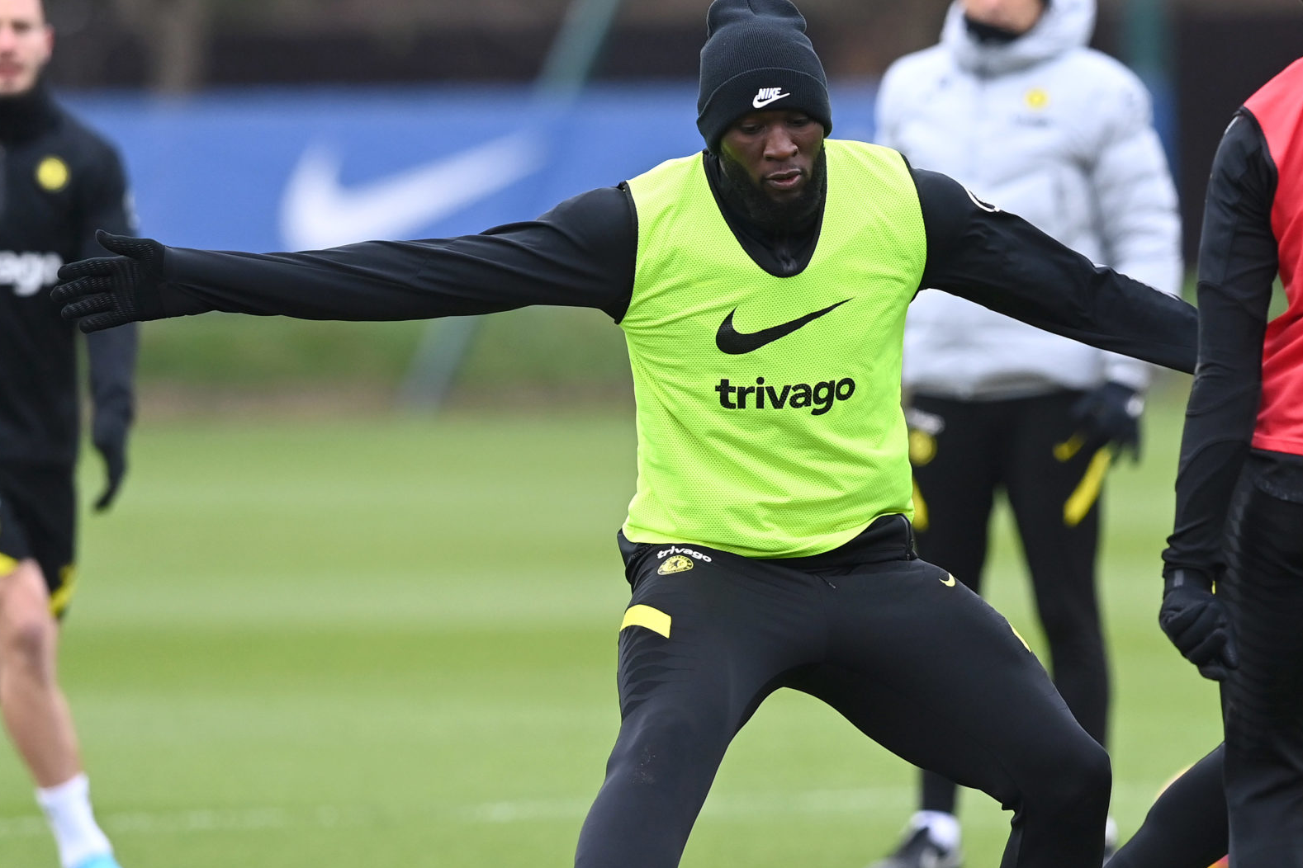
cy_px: 512
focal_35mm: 649
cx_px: 866
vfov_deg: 2.1
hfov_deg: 3.2
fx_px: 23488
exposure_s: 1/1600
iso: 1600
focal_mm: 400
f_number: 4
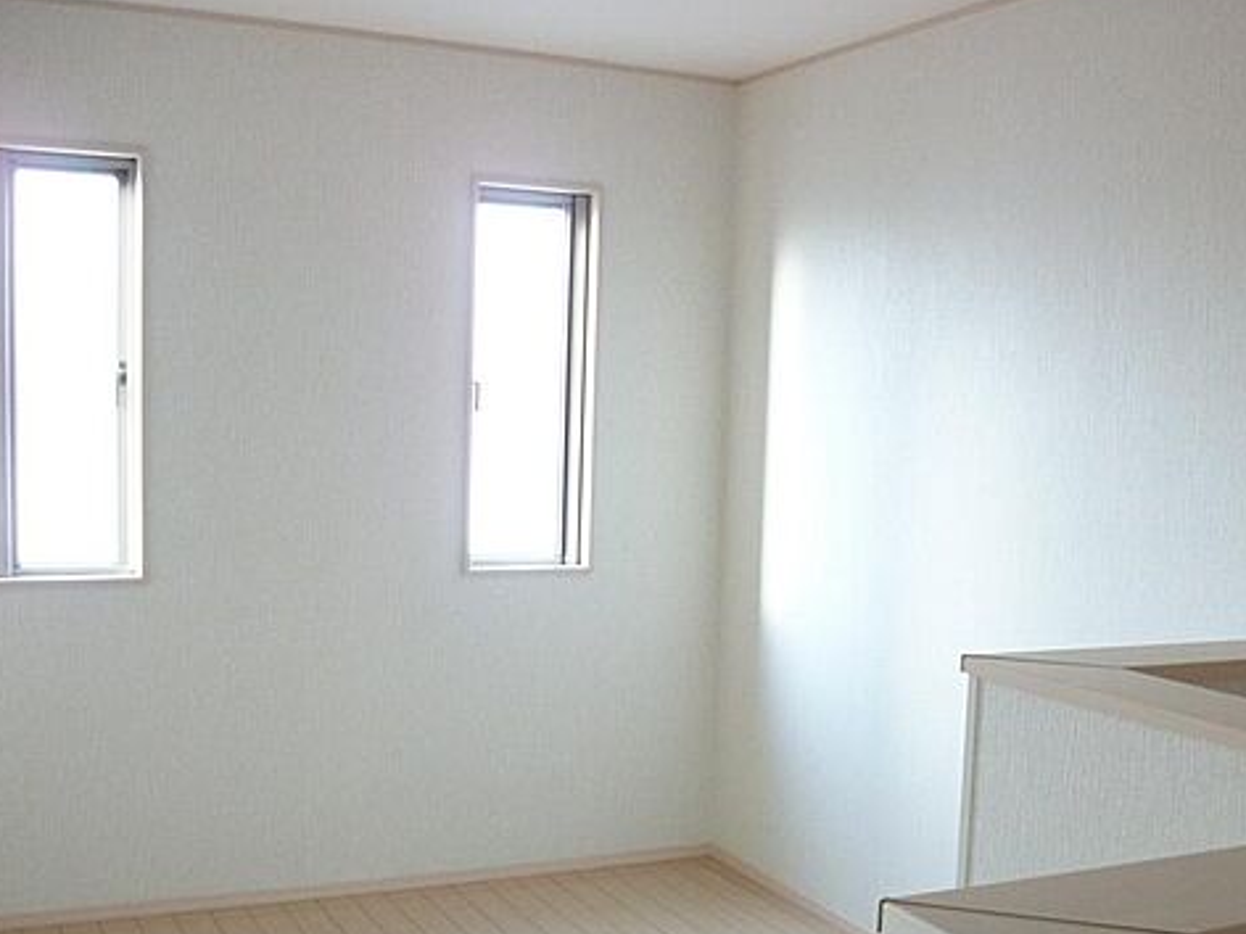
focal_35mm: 42
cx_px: 700
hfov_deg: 44.7
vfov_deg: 34.1
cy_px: 604
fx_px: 1512
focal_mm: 5.7
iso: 200
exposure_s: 1/19.1
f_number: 2.9
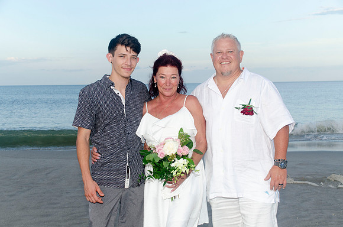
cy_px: 114
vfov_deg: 25.6
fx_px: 499
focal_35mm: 52
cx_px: 172
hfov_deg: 37.9
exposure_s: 1/250
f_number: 6.3
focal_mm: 35
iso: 200
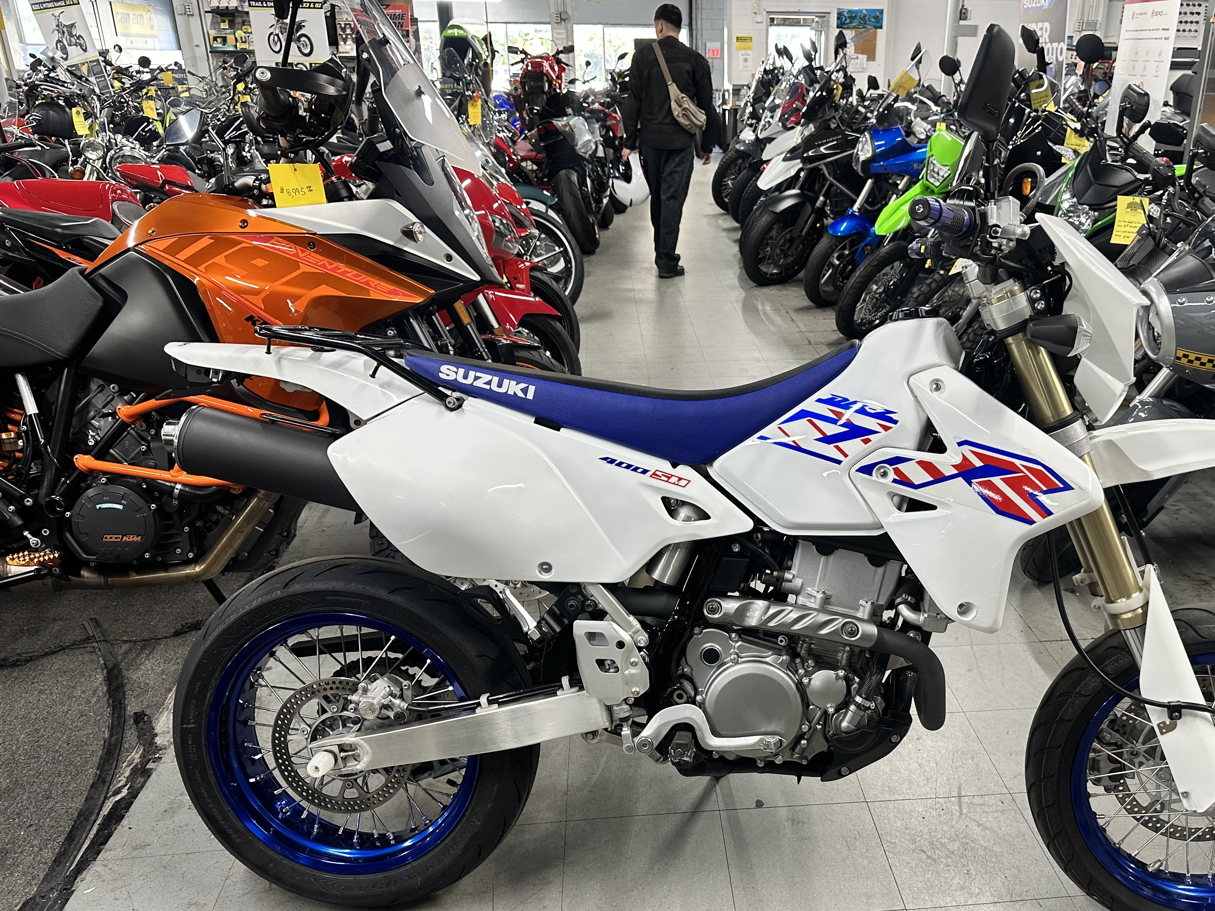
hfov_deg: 59.4
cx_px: 743
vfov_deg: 46.5
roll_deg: -1.1
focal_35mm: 30
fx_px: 1053
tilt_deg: -24.4
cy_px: 553
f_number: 1.78
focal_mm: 6.86
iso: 125
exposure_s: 1/60
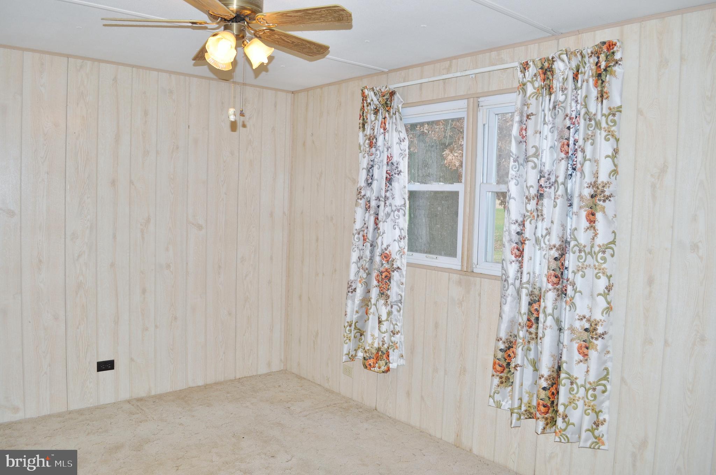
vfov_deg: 47.8
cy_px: 238
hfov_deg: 67.4
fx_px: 536
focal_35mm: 27
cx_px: 358
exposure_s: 1/60
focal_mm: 18
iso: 250
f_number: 6.3
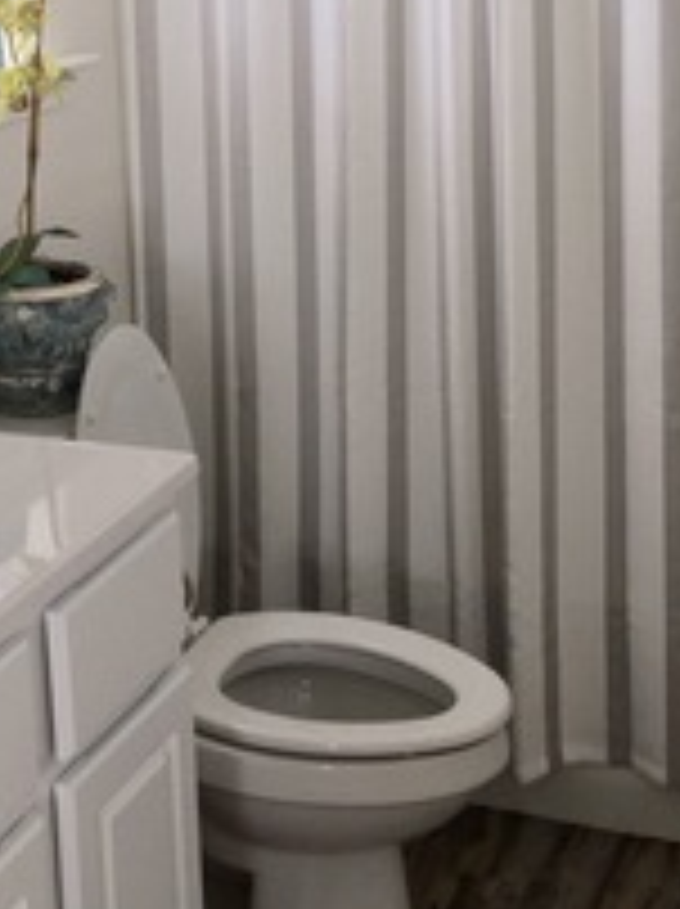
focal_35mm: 69
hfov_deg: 21.1
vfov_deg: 27.6
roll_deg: +3.1
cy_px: 166
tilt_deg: -10.5
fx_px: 1811
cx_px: 153
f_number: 2.2
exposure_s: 1/40
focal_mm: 4.15
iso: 32
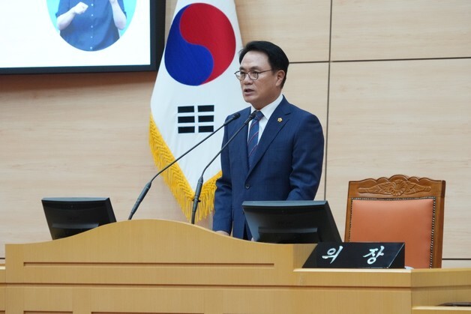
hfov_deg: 6.9
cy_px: 157
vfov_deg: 4.6
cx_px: 236
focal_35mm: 297
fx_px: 3886
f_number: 6.3
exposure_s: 1/125
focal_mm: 198
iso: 4000
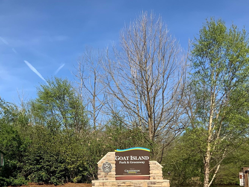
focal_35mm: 45
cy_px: 139
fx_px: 324
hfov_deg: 41.8
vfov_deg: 31.6
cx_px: 97
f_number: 1.8
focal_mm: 3
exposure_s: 1/2320
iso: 16
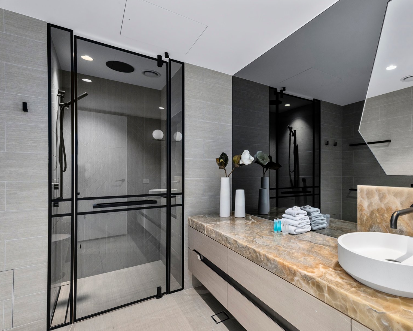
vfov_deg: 70.8
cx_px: 258
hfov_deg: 81.7
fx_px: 232
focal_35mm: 19
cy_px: 171
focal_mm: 16
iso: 320
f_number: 9
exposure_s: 1/4
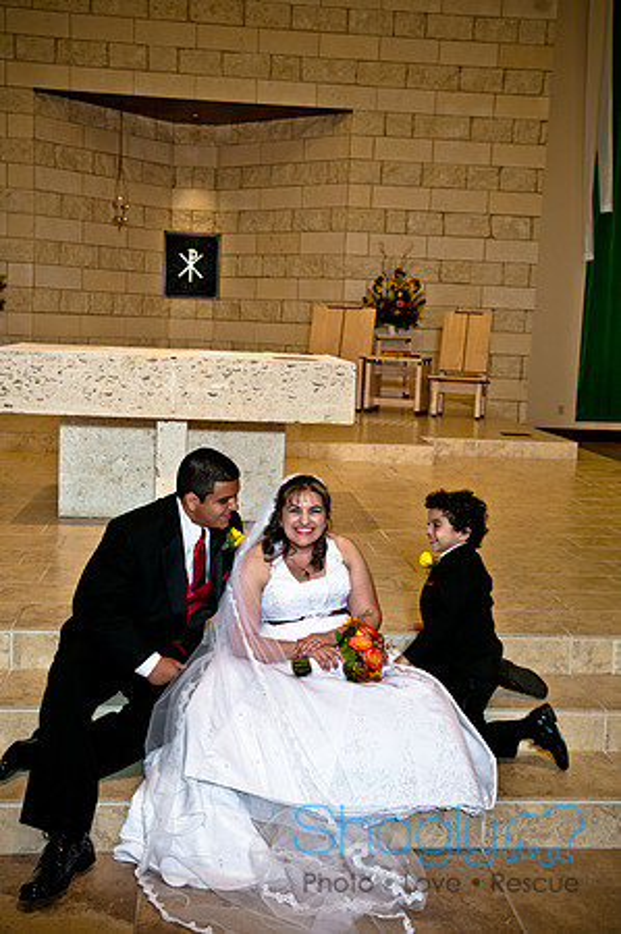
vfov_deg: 45.0
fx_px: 1128
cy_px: 467
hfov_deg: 30.8
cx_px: 310
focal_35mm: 44
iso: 200
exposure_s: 1/50
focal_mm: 29
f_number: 6.3
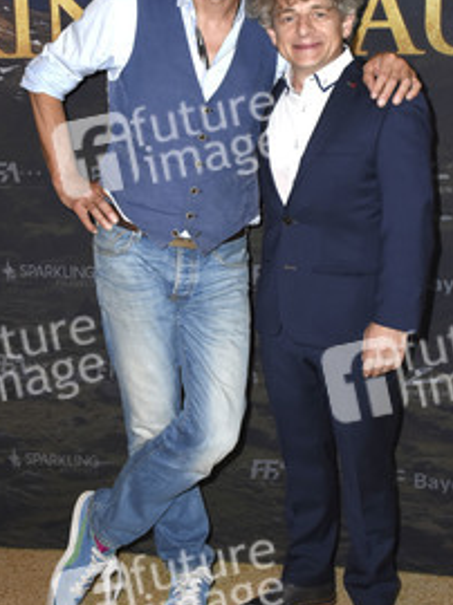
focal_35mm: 58
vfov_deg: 33.4
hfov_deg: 25.3
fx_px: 1009
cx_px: 233
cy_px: 258
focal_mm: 27
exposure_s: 1/125
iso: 800
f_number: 5.6
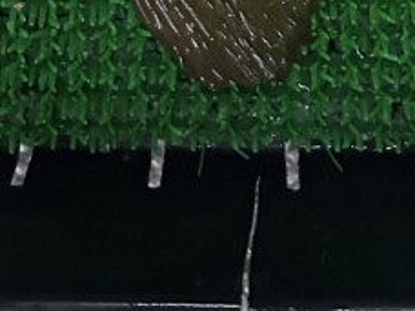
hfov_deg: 17.3
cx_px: 215
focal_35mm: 114
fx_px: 1367
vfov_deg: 10.0
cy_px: -591
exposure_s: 1/30
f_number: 1.5
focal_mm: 5.7
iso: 640
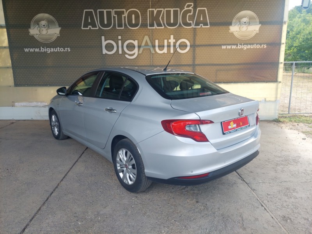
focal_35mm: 25
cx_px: 156
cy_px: 117
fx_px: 225
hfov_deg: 69.4
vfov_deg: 54.9
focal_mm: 5.23
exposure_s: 1/288
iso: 40
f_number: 1.8
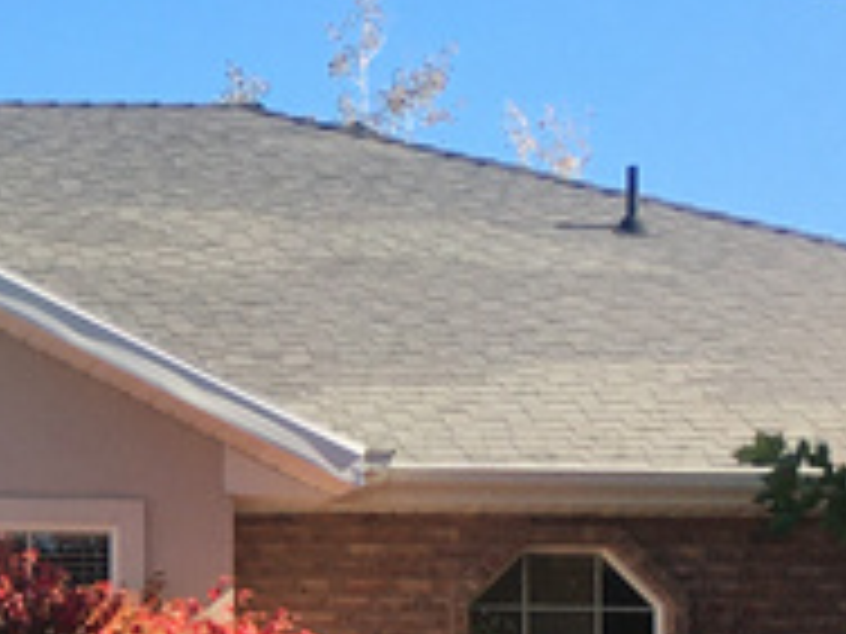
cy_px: 773
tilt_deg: +4.4
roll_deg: -1.3
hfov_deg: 11.6
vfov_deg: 9.3
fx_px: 3861
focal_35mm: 158
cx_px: -657
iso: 25
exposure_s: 1/625
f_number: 2.2
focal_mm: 4.15
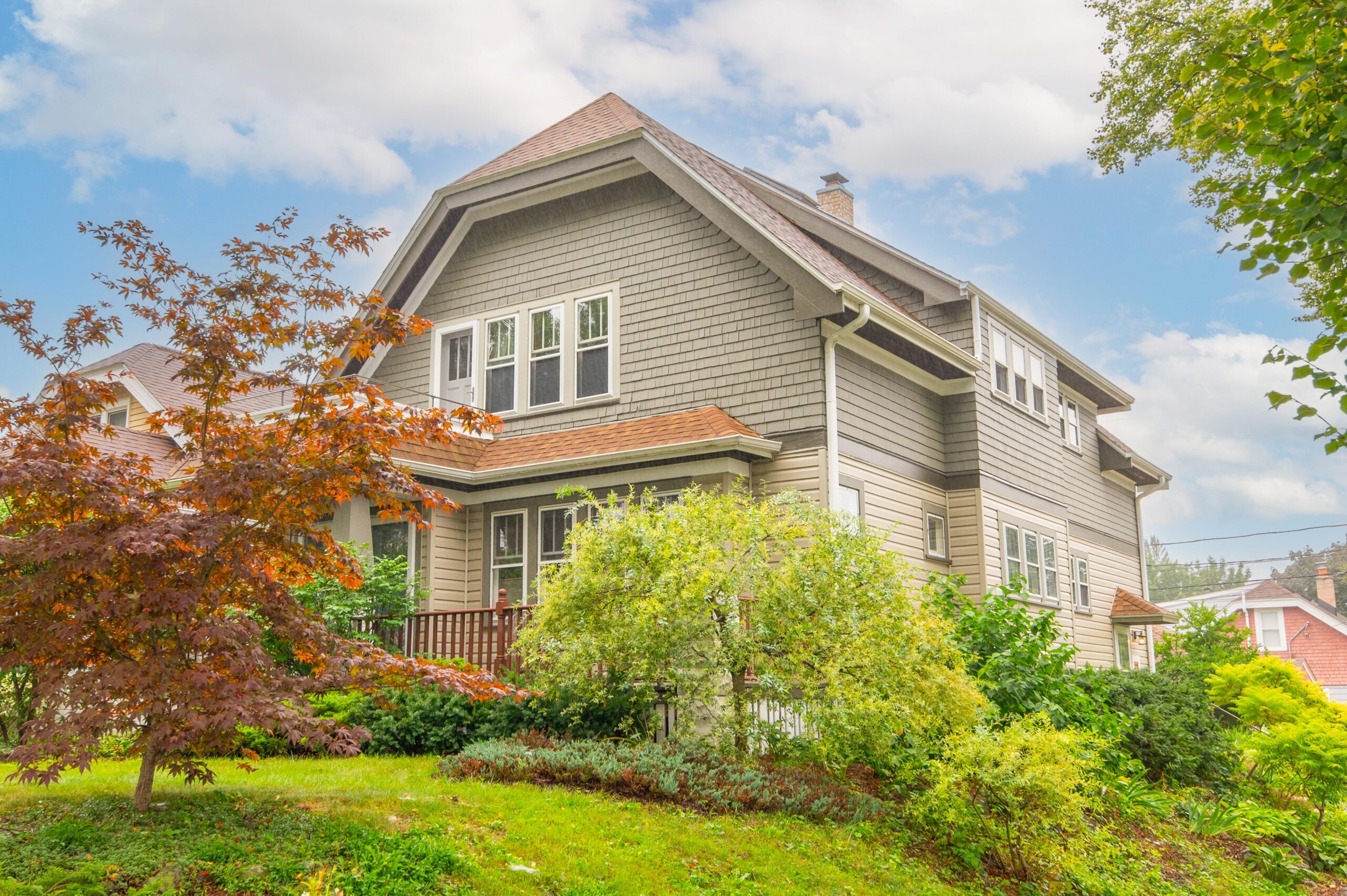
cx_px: 674
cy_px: 448
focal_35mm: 34
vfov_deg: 38.8
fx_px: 1271
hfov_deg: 55.8
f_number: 8
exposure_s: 1/50
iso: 320
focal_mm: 23
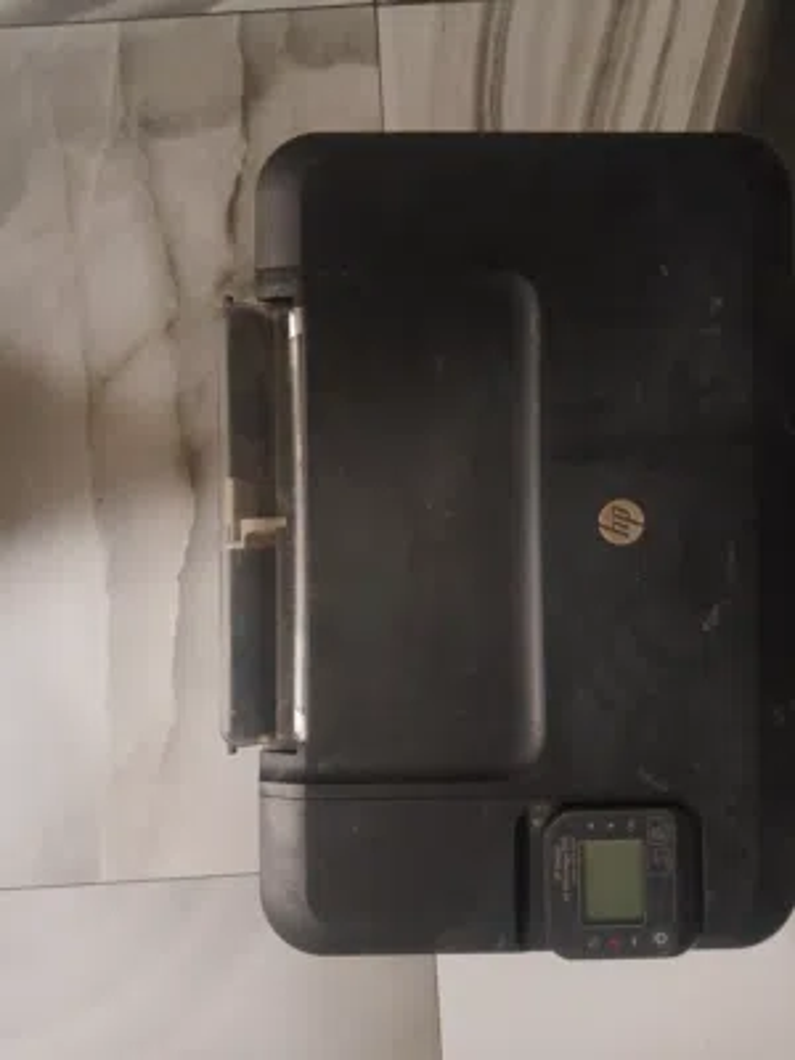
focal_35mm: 27
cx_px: 398
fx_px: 827
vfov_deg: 65.3
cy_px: 530
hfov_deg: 51.4
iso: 800
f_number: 1.8
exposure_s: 1/14.3
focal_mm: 4
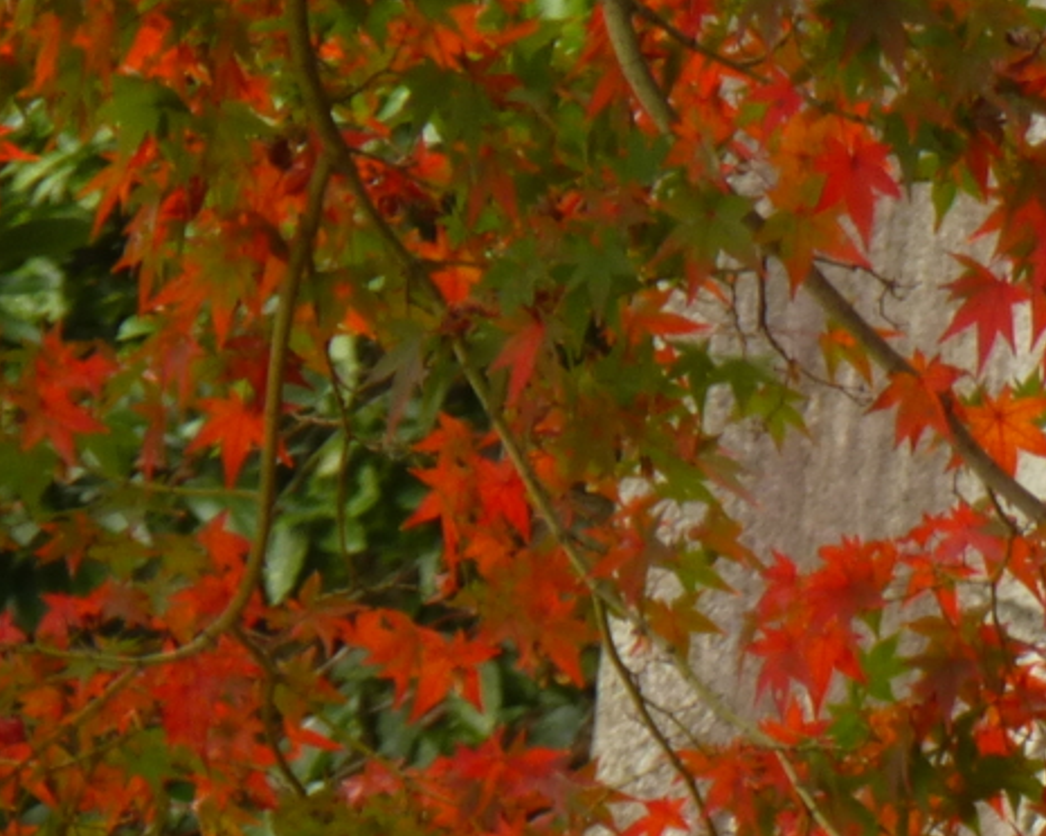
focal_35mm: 1533
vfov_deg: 1.0
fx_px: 47458
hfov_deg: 1.3
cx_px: 1615
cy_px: 1236
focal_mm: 81.7
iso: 100
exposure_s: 1/20
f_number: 6.3
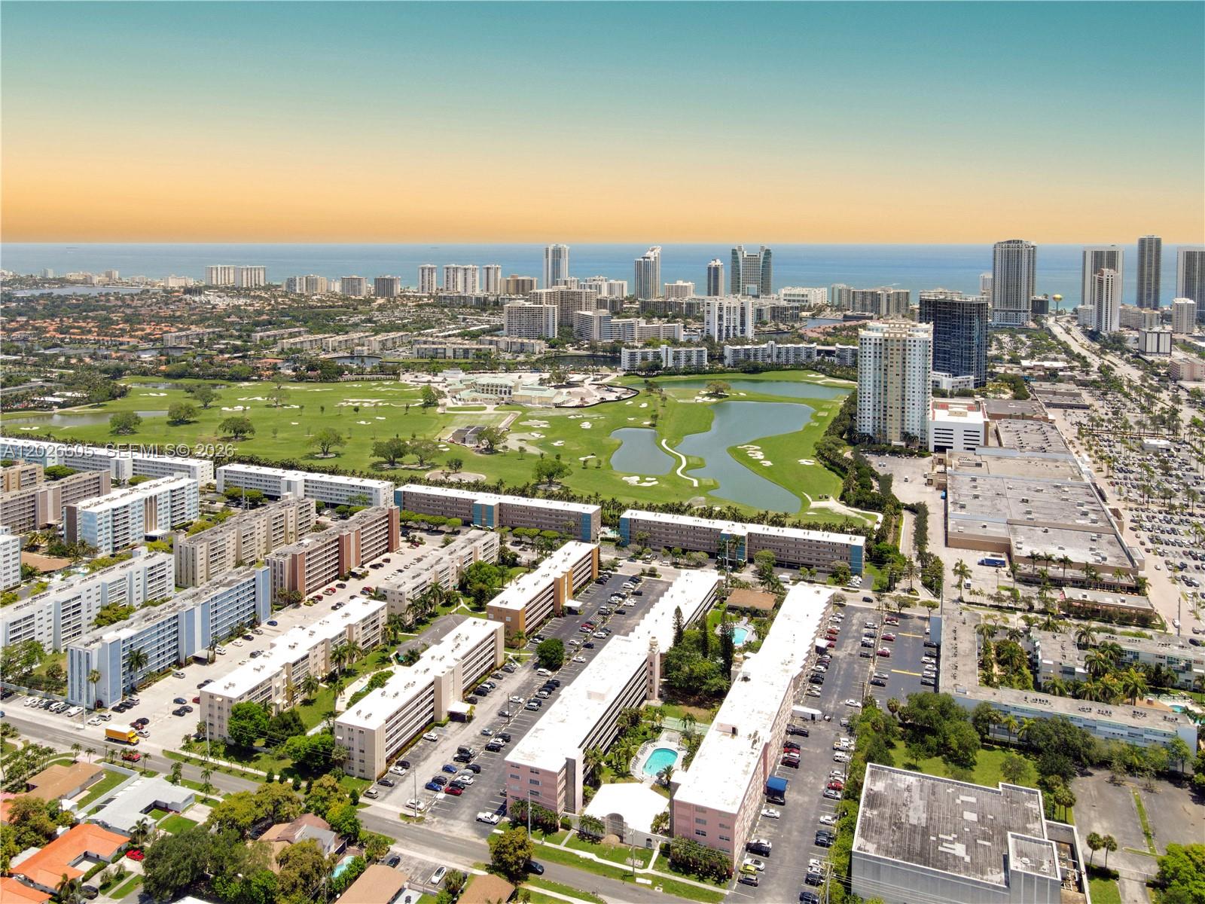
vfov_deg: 56.8
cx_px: 602
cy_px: 452
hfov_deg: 71.6
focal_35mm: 24
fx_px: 835
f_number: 2.8
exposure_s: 1/640
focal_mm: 4.5
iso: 110
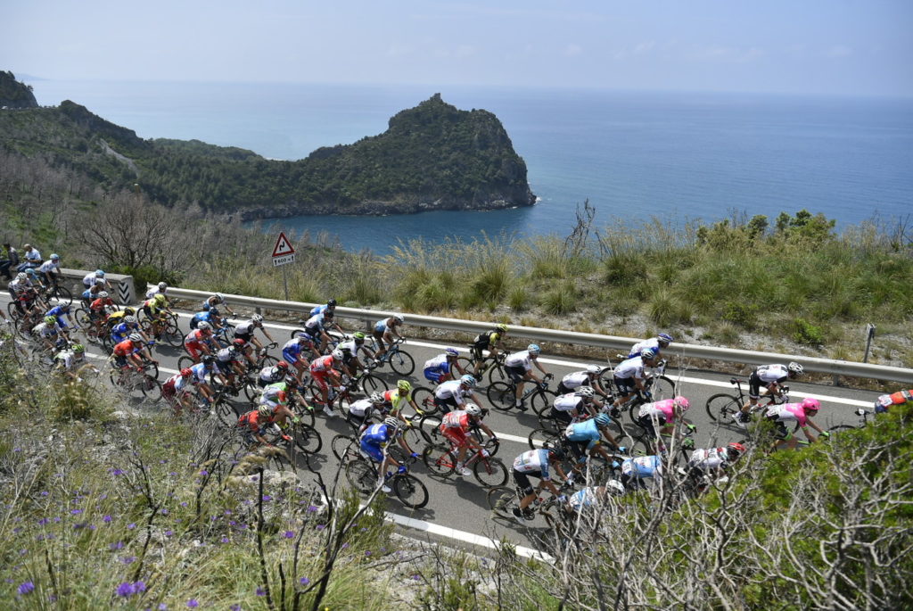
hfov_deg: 73.7
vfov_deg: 53.2
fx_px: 609
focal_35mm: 24
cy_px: 306
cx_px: 456
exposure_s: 1/8000
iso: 400
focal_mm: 24
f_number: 4
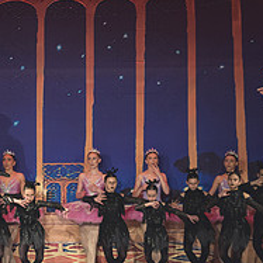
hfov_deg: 5.7
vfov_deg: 5.8
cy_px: 239
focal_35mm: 304
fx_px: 2613
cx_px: -170
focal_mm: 90
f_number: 2.8
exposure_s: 1/320
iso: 4000
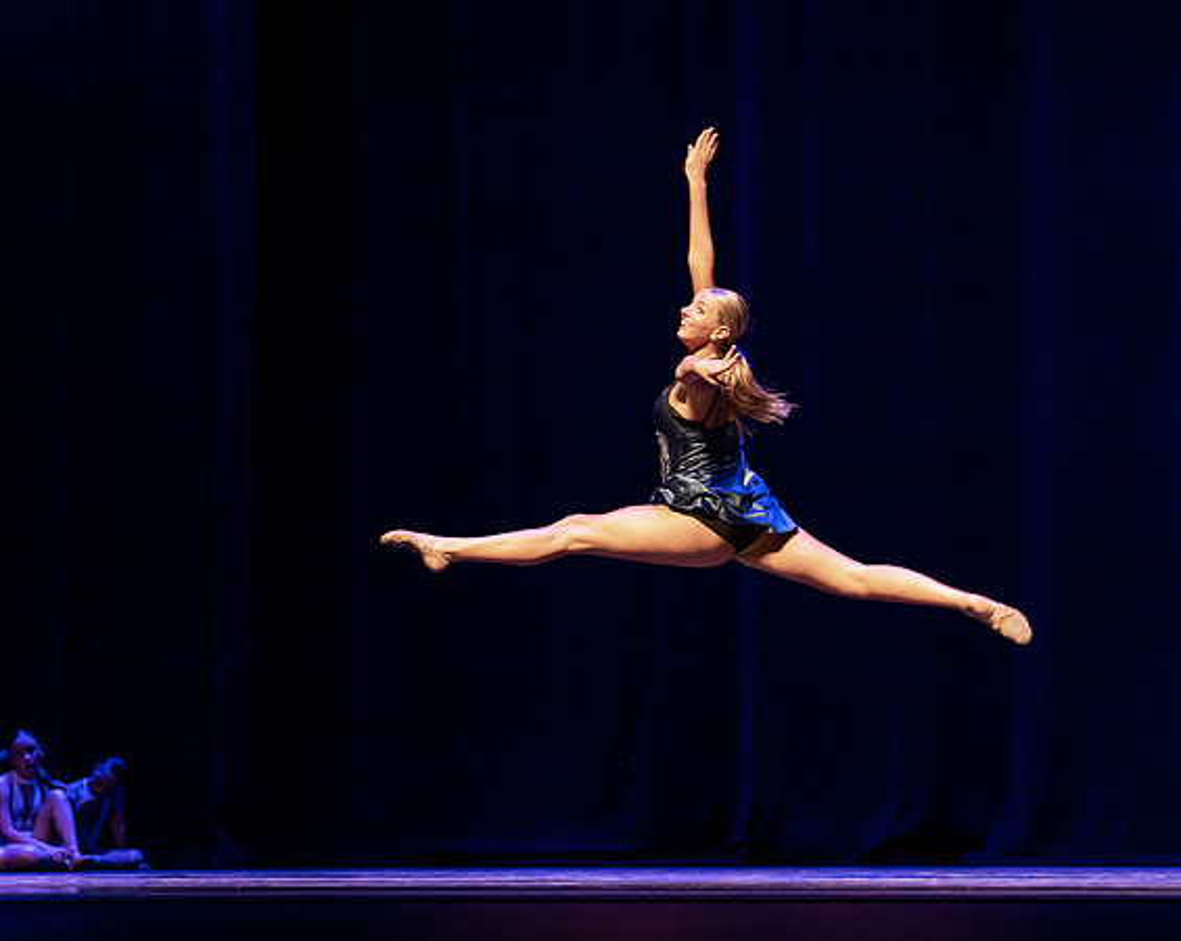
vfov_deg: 13.8
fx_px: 3873
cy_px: 470
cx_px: 706
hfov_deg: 17.3
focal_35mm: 111
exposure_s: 1/800
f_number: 2.8
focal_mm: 94
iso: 5000
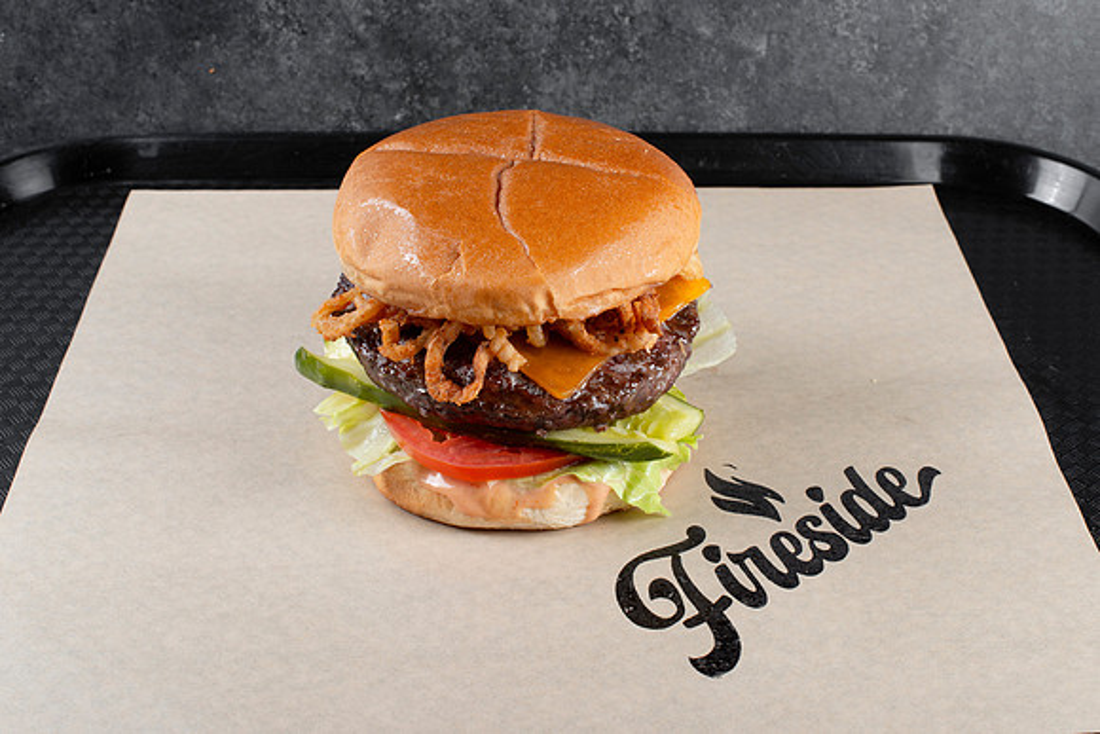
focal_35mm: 52
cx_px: 550
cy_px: 367
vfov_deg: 26.2
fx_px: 1576
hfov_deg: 38.5
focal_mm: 50
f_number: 14
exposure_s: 1/200
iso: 250
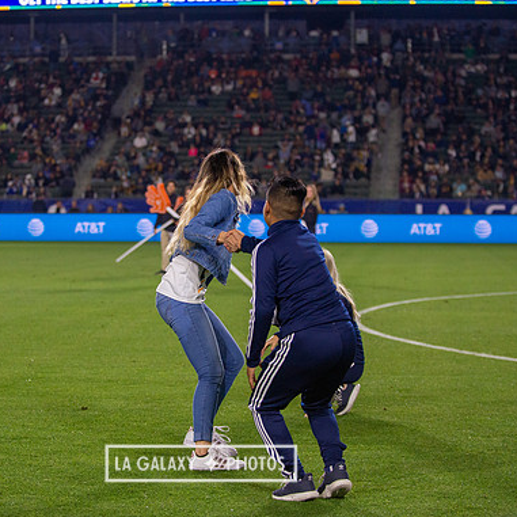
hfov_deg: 17.9
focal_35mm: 97
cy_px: 260
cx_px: 201
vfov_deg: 17.9
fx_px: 1639
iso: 1600
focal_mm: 75
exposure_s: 1/2500
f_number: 2.8
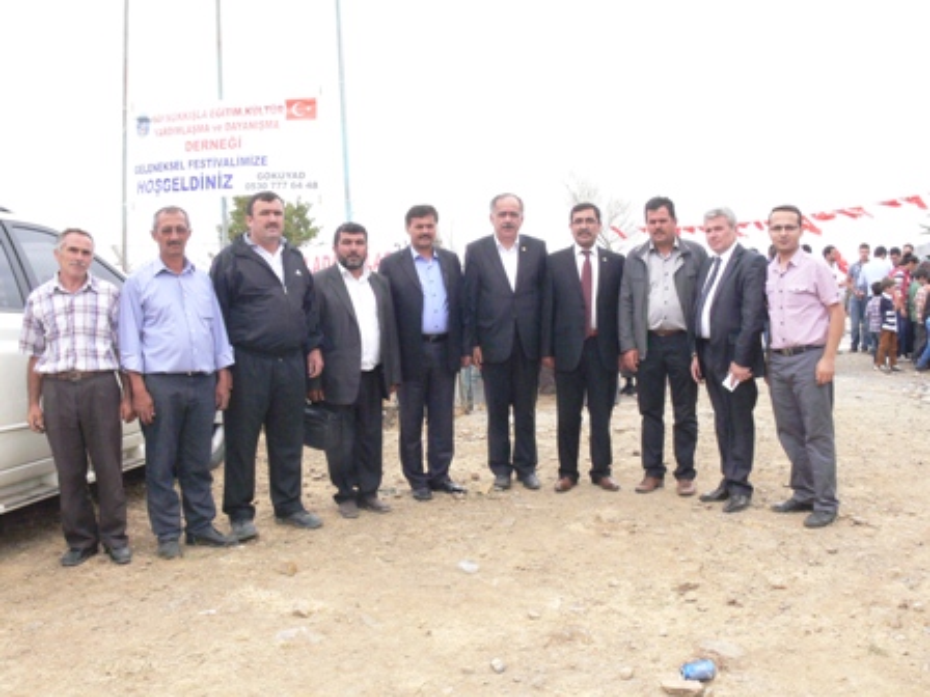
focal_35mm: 35
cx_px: 465
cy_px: 348
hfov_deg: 52.6
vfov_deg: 40.7
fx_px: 940
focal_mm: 7.4
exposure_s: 1/200
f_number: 8
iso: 400
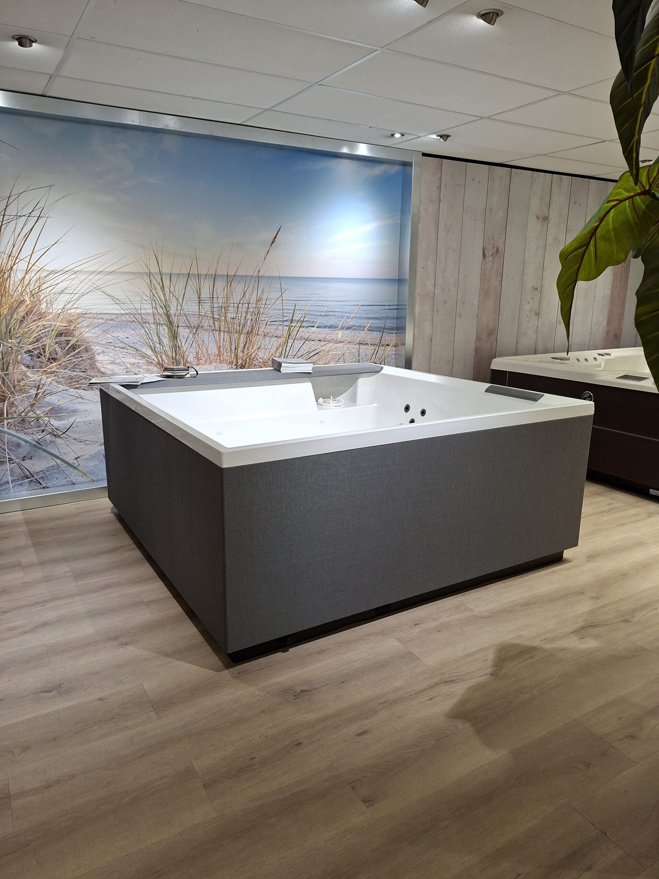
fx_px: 584
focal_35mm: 23
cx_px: 330
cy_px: 440
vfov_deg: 73.9
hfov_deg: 58.9
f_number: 1.8
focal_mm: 5.54
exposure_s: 1/50
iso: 160
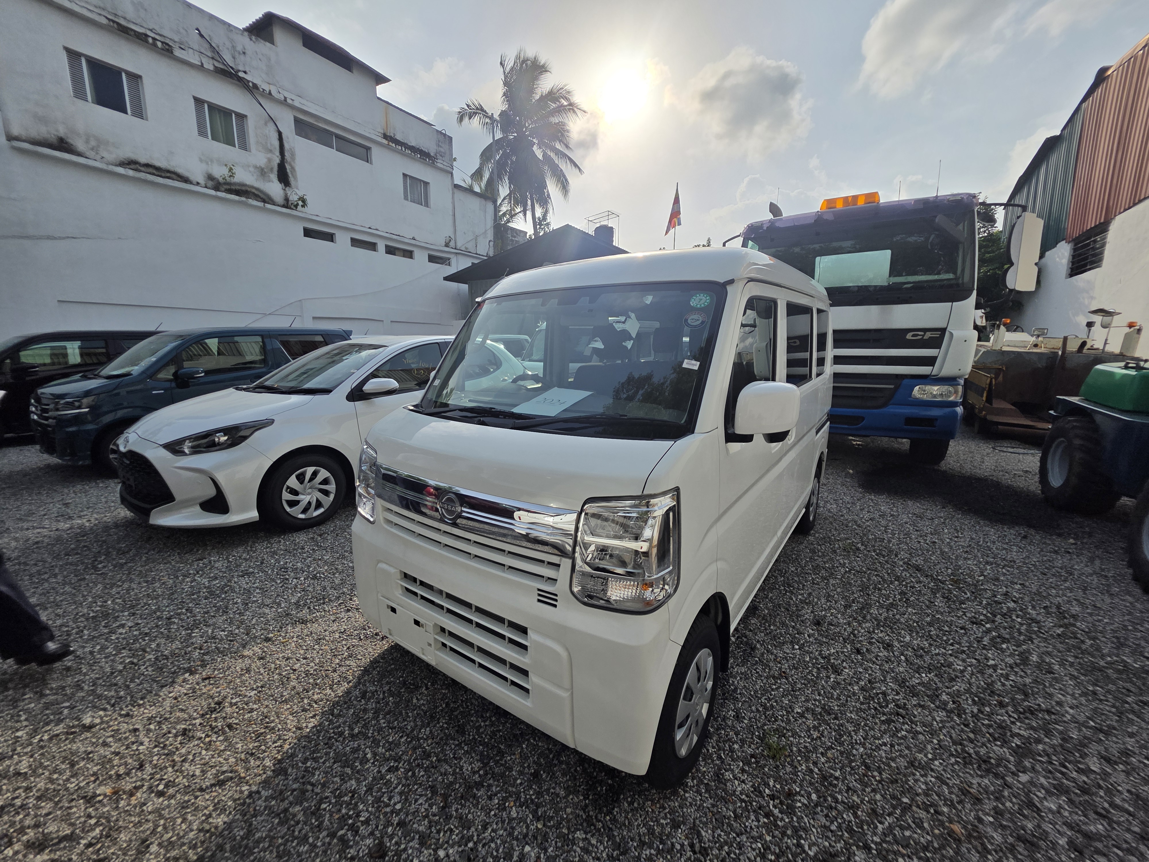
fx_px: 432
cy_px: 431
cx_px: 574
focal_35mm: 13
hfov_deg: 106.2
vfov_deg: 89.9
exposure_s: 1/2890
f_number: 1.9
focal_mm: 2.2
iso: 40
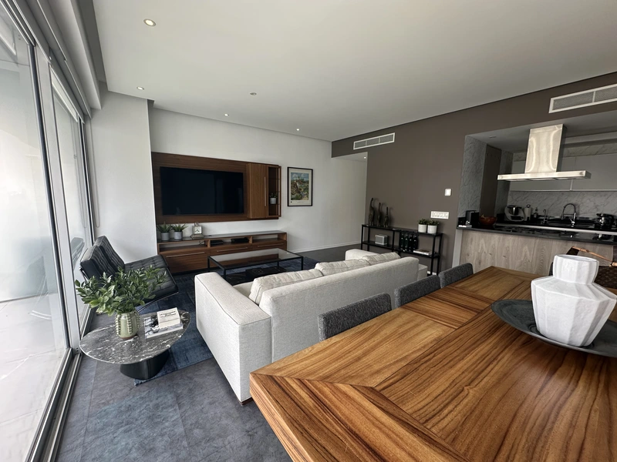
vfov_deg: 85.7
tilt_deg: -6.8
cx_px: 308
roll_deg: -0.7
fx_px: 250
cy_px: 231
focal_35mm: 14
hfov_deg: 102.1
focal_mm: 2.22
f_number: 2.2
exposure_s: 1/99
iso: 100
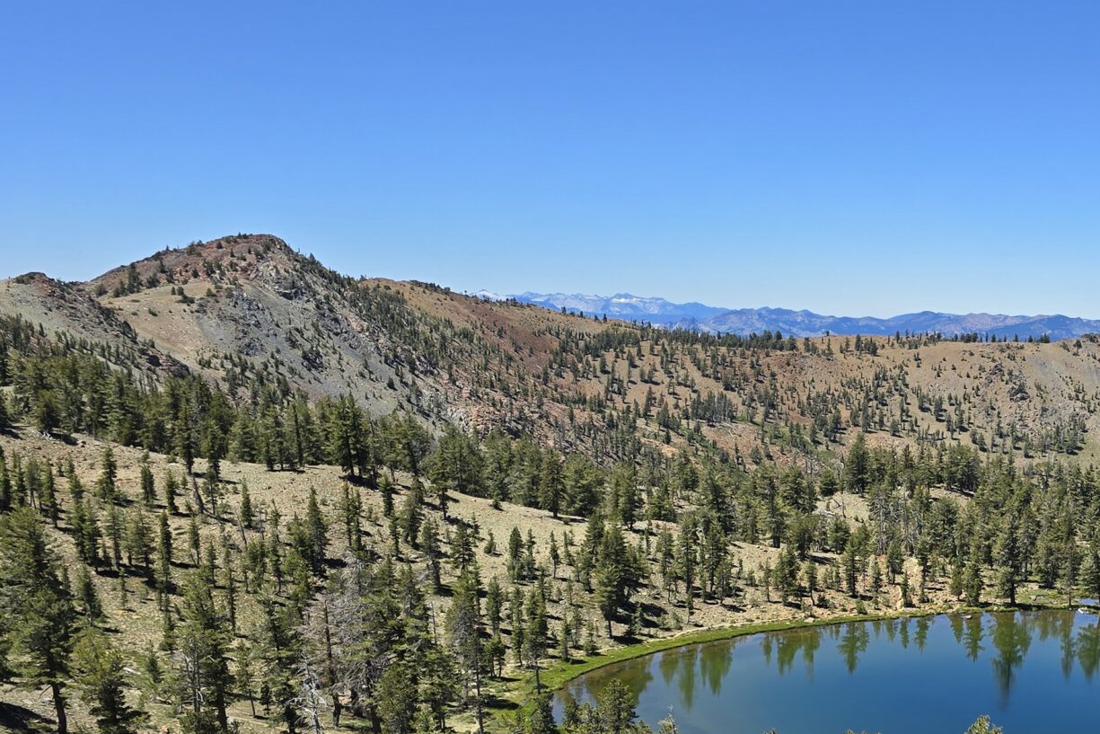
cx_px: 1013
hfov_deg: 36.8
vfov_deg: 26.3
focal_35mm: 50
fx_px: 1528
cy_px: 624
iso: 12
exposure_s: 1/807
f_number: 1.7
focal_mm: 6.3
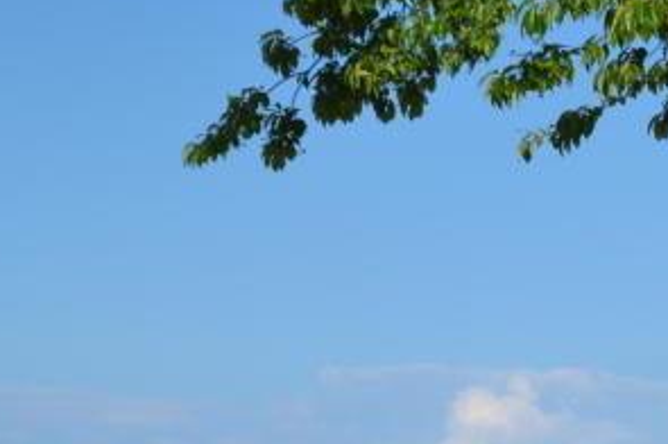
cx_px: 947
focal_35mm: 110
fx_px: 2039
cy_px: 582
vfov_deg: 12.1
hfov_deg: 17.1
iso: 100
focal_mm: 24
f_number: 8
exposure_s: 1/250
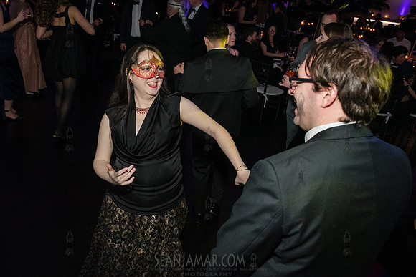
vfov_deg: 43.4
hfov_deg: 60.7
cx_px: 154
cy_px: 146
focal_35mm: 30
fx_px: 349
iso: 5000
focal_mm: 24
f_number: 5
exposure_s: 1/160
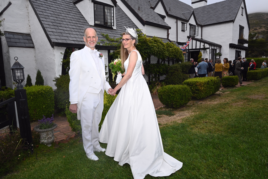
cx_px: 134
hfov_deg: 73.7
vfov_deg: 53.1
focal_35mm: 24
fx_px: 179
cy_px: 90
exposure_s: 1/200
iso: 800
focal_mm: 24
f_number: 11
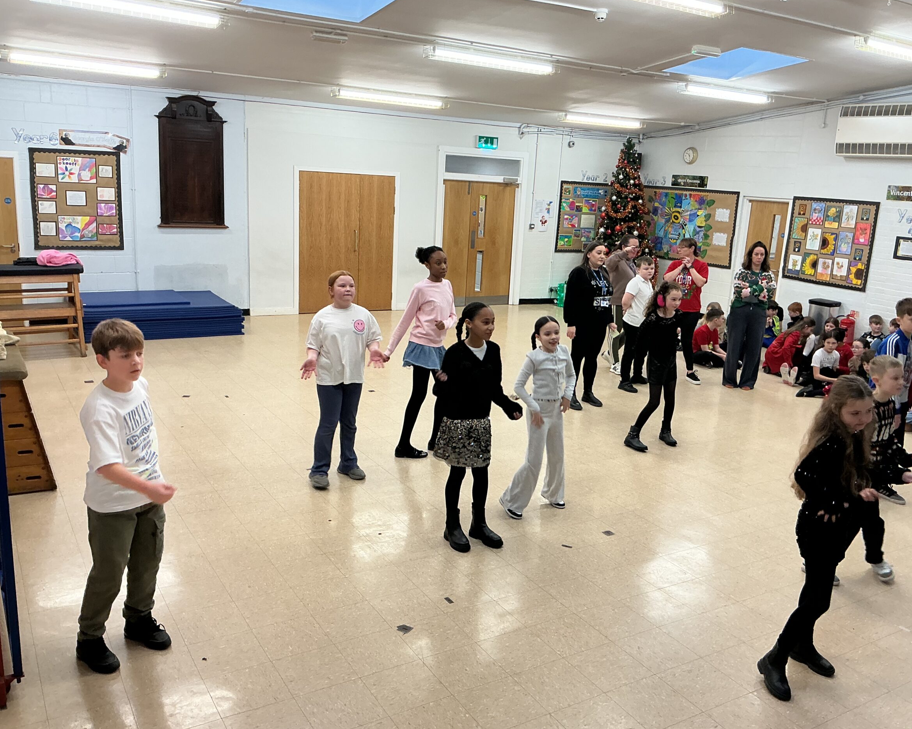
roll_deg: -3.3
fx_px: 837
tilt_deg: -13.8
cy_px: 370
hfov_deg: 57.1
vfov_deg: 47.1
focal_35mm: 31
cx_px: 493
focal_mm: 3
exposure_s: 1/50
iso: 50
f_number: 1.8
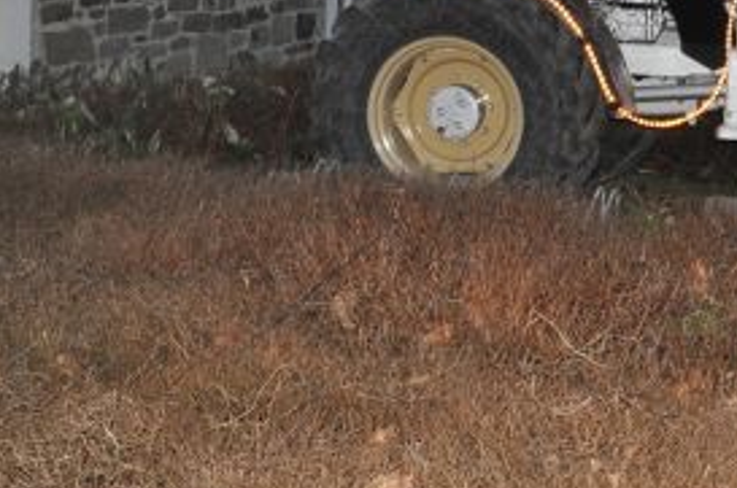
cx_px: 599
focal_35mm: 92
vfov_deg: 14.4
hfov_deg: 21.8
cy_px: -61
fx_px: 1890
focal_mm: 21
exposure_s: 1/60
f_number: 3.8
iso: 800
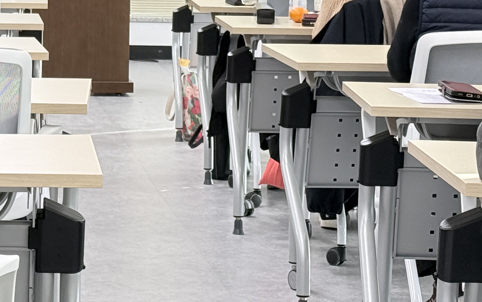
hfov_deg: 13.4
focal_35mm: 154
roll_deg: -0.1
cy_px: -78
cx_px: 28
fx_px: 2023
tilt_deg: -0.3
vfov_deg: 8.4
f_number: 1.78
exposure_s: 1/164
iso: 200
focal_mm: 6.76
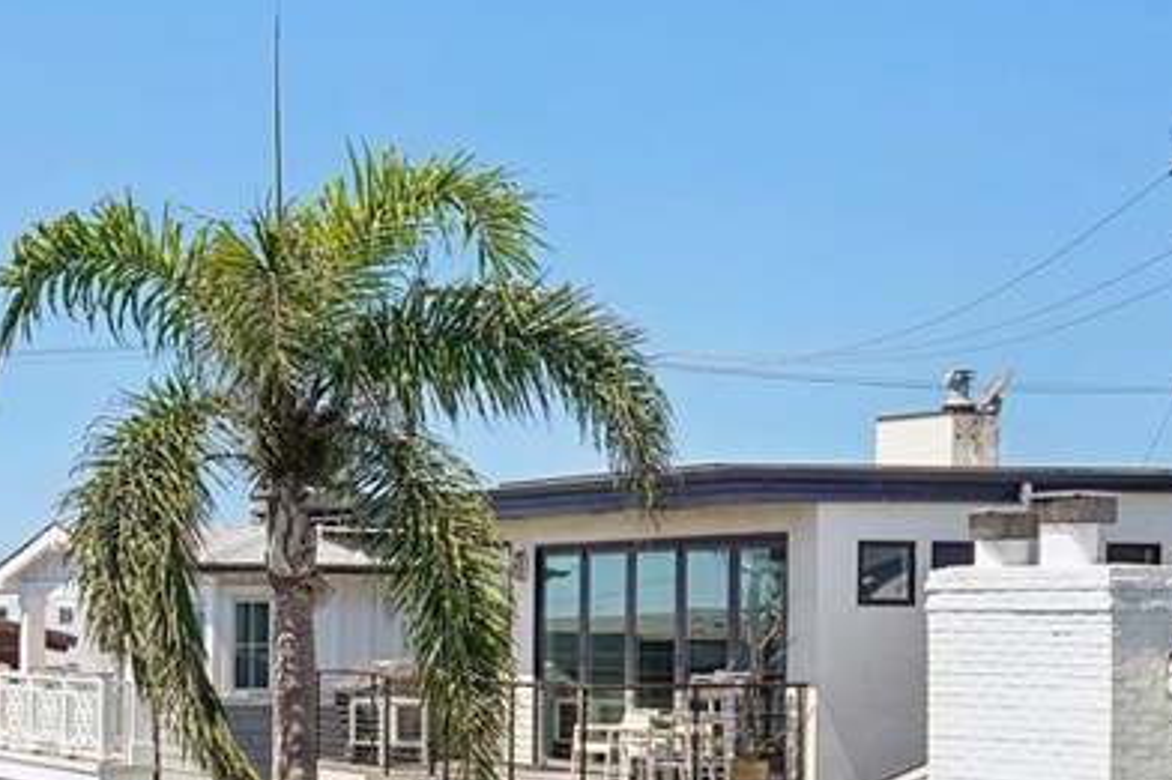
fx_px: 2636
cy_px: 653
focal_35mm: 81
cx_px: -170
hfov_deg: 23.3
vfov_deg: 16.7
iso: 400
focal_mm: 31
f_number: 8
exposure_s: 1/1000
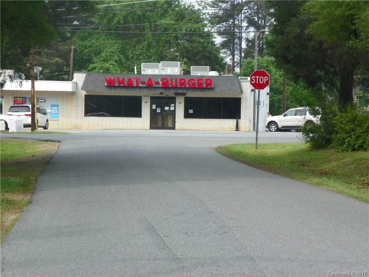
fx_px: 1535
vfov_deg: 10.3
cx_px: 184
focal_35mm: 144
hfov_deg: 13.7
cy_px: 138
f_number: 4.5
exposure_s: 1/200
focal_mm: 25.7
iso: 64
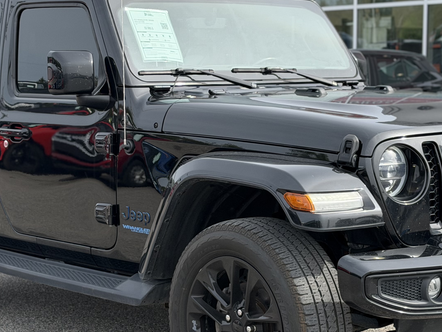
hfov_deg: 21.8
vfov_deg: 16.4
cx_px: 233
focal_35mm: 90
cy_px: 167
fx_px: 1149
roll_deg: -1.4
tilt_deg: -6.0
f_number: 1.78
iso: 100
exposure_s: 1/2033
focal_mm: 6.76
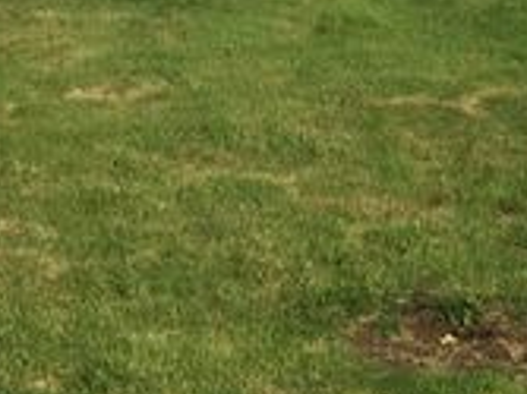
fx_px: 1582
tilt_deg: +4.1
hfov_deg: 17.0
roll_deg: +1.5
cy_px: -164
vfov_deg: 13.5
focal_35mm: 104
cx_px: 805
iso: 32
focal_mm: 4.15
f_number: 2.2
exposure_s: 1/1980
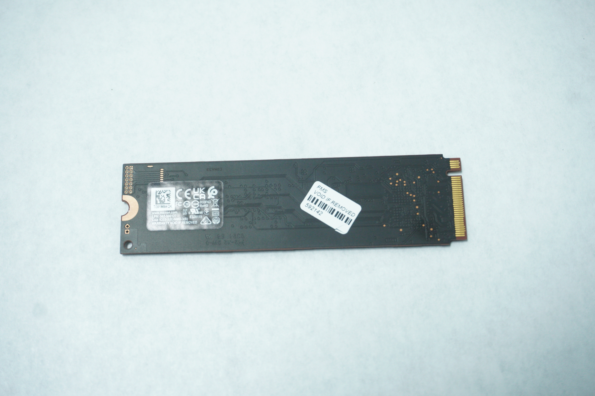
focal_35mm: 48
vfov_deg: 28.0
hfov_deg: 41.1
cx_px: 298
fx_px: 793
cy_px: 198
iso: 1250
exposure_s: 1/30
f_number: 5.6
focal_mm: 32
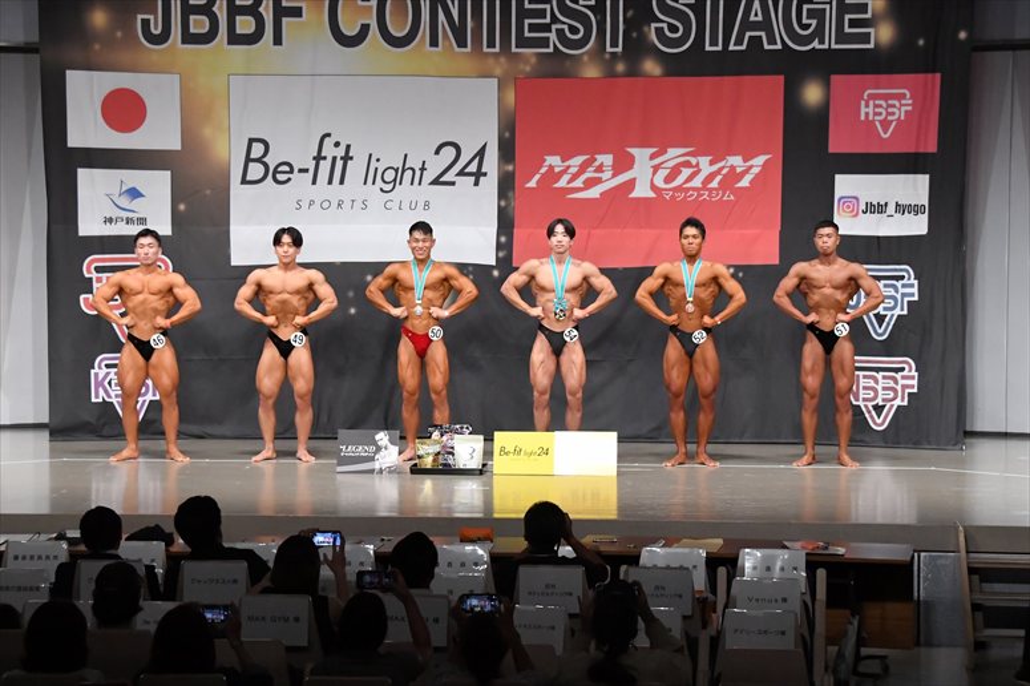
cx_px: 515
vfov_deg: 14.7
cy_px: 343
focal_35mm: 93
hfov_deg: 21.9
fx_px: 2660
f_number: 5.6
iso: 6400
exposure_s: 1/400
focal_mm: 62
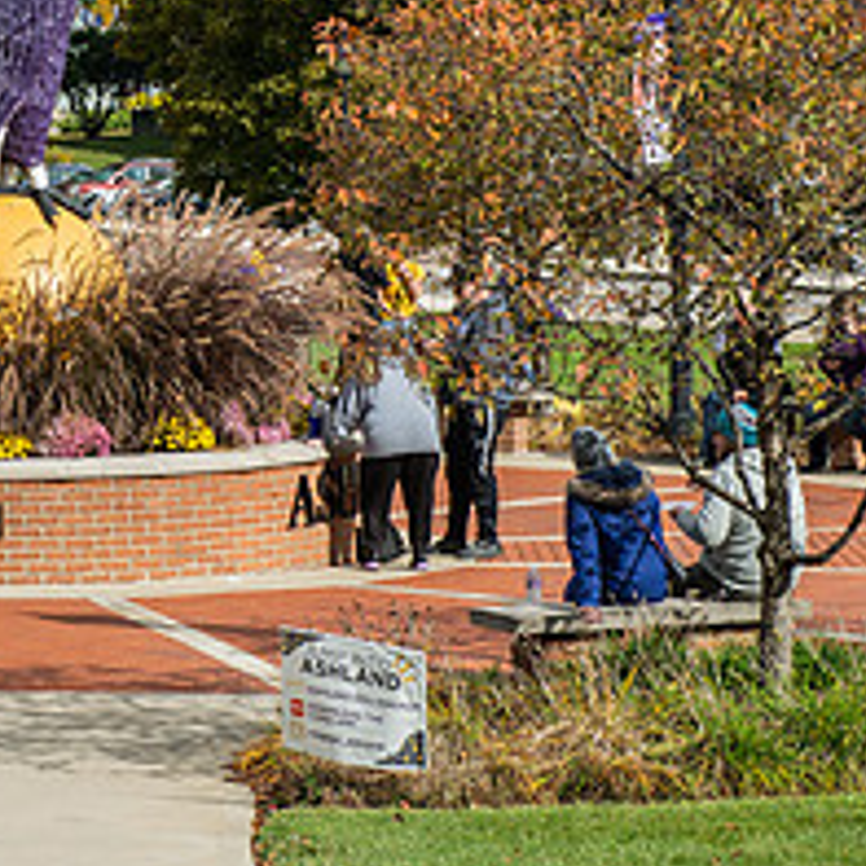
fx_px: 4953
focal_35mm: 175
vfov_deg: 10.0
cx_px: -127
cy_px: 160
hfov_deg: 9.9
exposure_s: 1/500
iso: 80
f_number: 5
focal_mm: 70
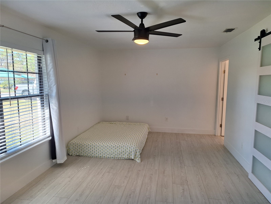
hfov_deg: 73.9
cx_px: 136
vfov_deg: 58.9
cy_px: 102
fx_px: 180
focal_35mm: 23
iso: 40
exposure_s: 1/168
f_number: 1.8
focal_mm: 5.54
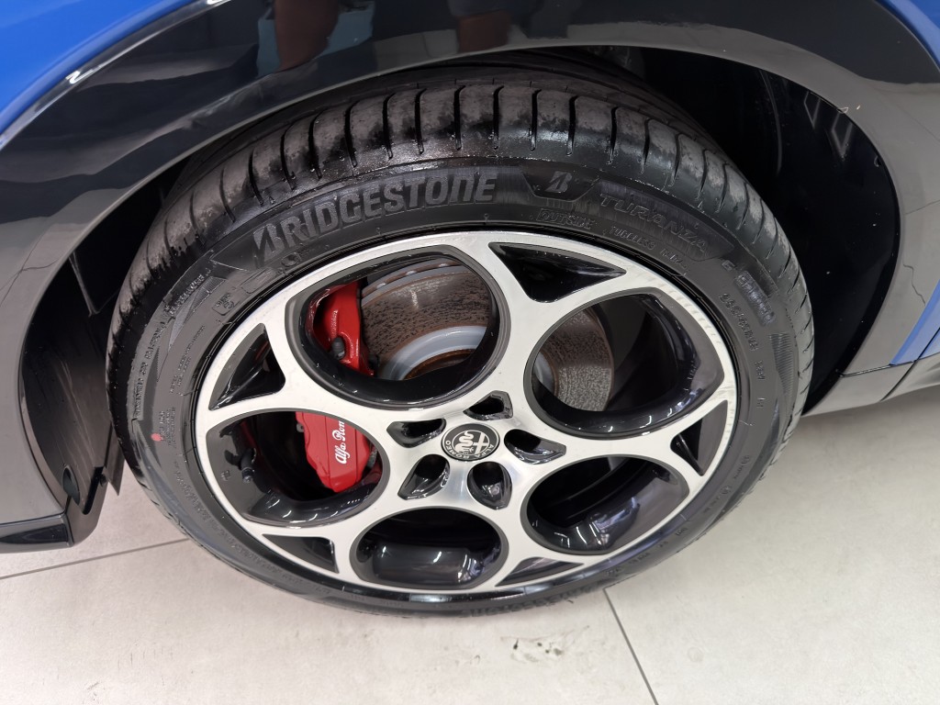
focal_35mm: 24
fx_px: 652
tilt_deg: -44.7
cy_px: 352
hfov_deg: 71.6
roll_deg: -4.3
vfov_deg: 56.8
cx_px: 470
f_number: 1.78
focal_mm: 6.76
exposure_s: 1/33
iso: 400
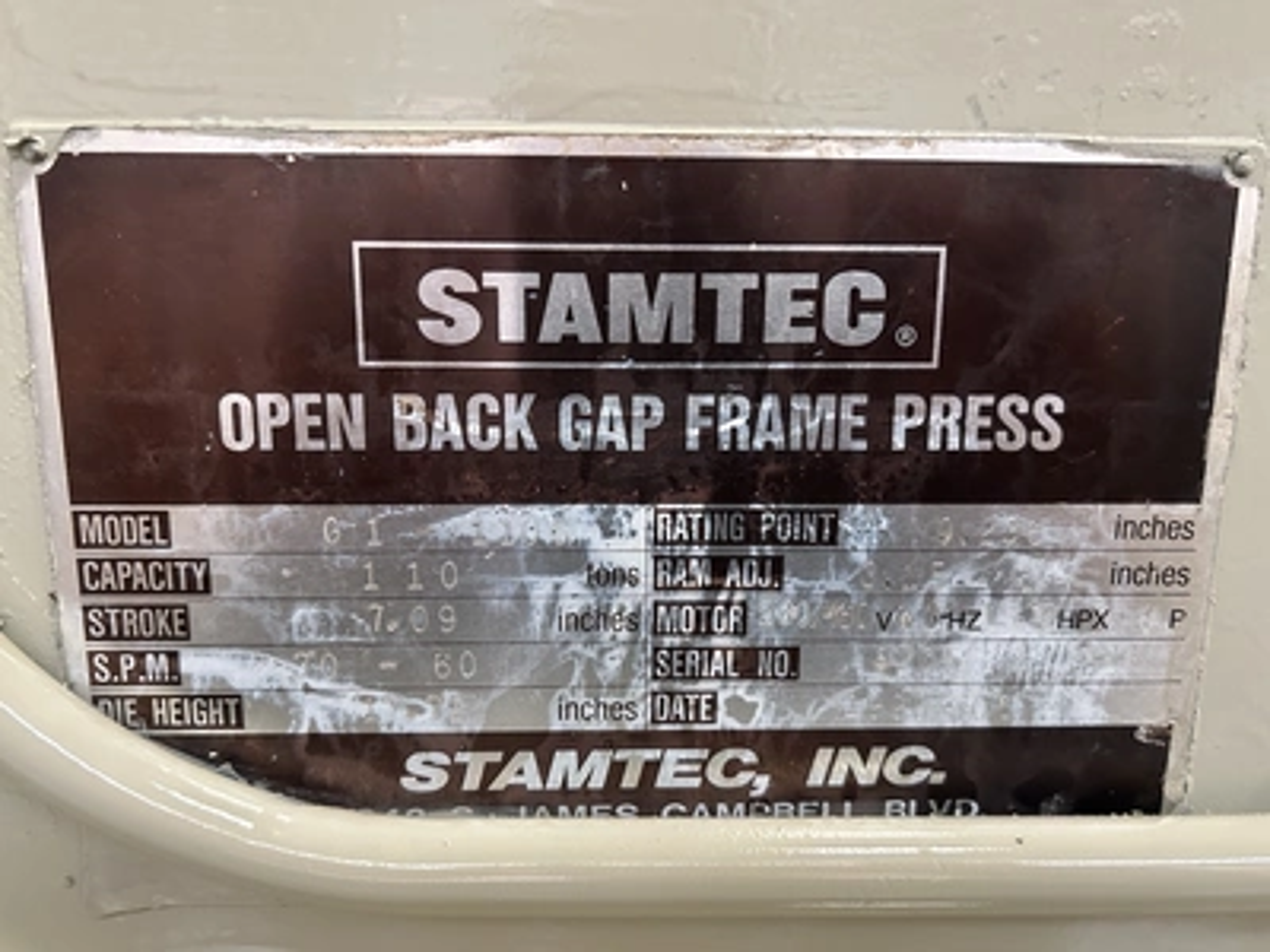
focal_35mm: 26
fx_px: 954
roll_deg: +0.1
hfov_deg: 67.3
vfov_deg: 53.1
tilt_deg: -11.4
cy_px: 476
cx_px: 635
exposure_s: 1/40
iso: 400
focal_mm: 5.7
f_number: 1.5
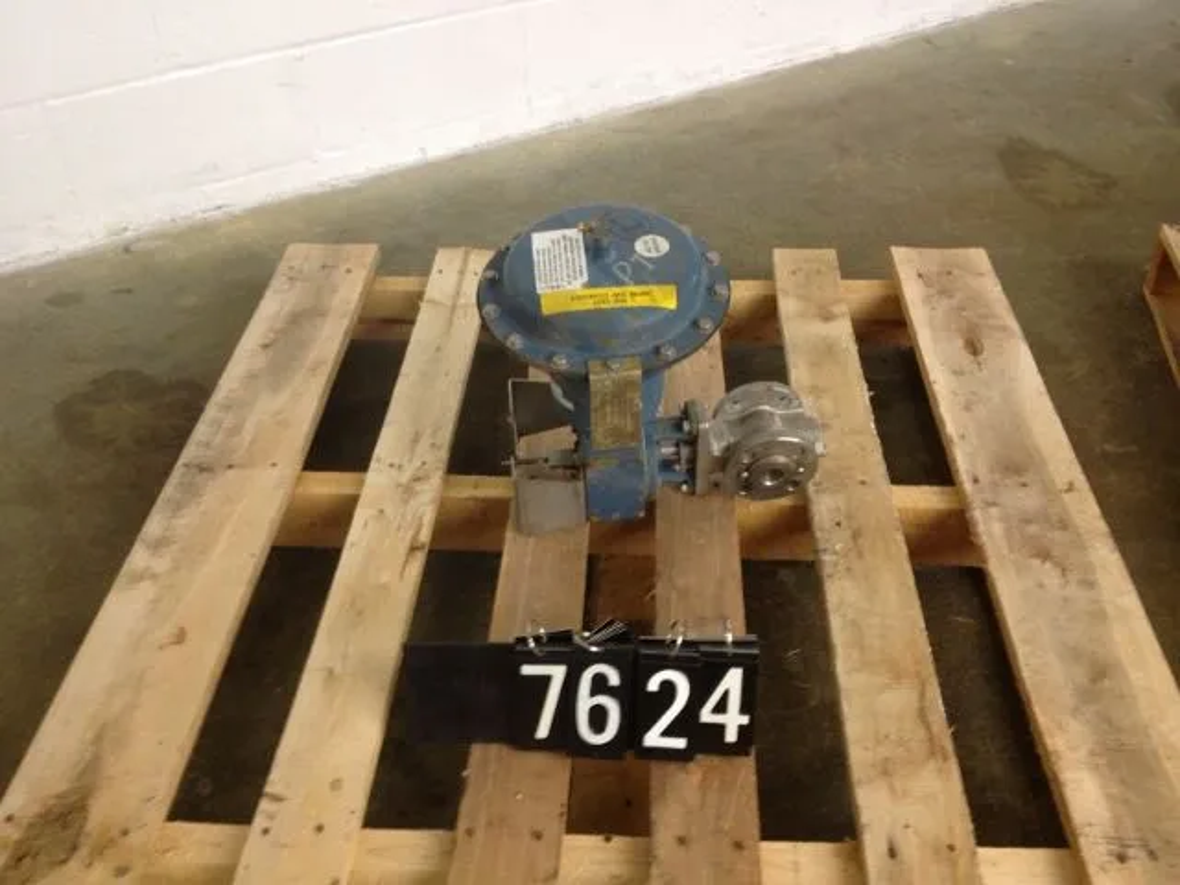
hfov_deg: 52.6
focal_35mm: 35
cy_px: 442
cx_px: 590
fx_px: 1193
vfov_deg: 40.7
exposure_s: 1/20
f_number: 2.4
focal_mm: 4.28
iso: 200
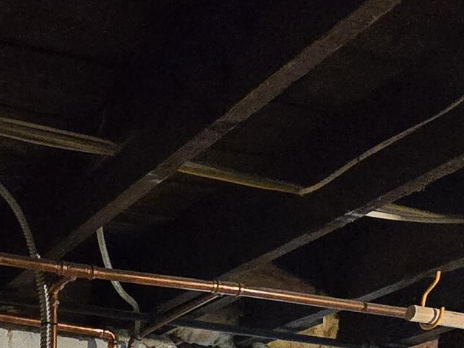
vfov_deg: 17.0
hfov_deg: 29.8
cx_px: 42
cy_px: 710
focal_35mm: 62
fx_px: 831
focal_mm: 2.2
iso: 1000
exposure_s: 1/60
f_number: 2.2
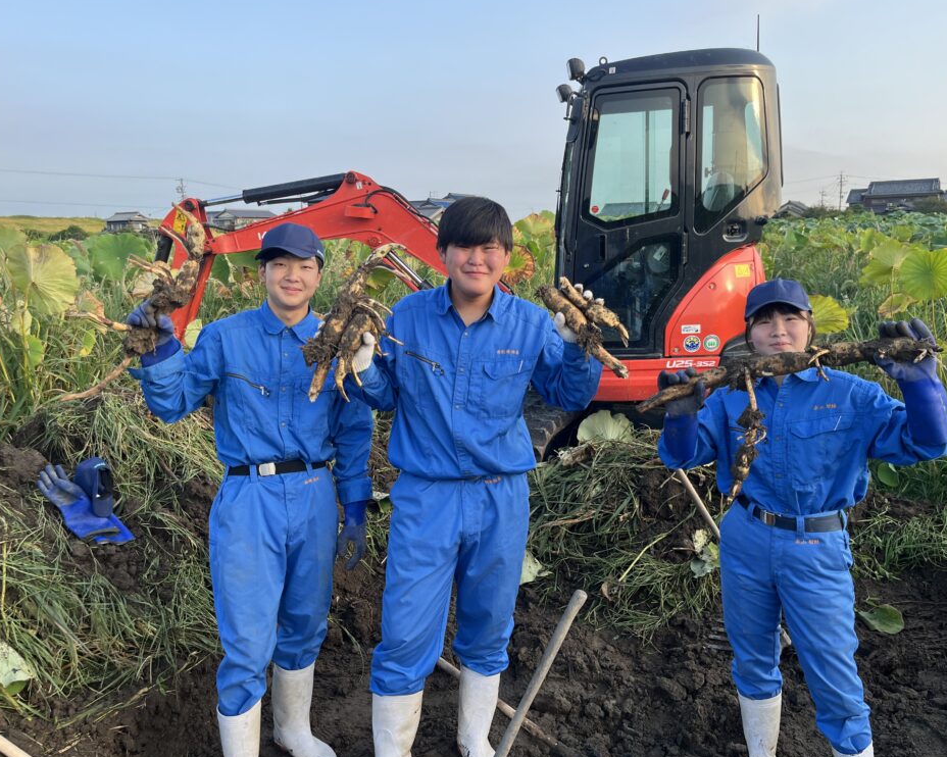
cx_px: 498
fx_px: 785
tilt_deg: -10.8
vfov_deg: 51.5
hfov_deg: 62.2
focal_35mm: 28
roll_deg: +2.2
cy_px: 378
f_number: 1.6
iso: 50
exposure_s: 1/481
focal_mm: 5.1
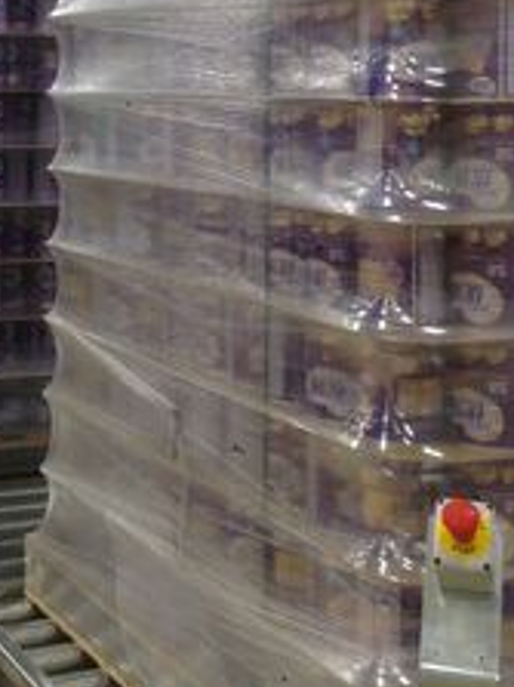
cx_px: 63
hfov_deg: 19.6
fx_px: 1466
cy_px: 71
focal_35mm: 74
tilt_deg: +3.4
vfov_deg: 25.5
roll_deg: -1.5
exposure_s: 1/20
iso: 50
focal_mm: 4.12
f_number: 2.4
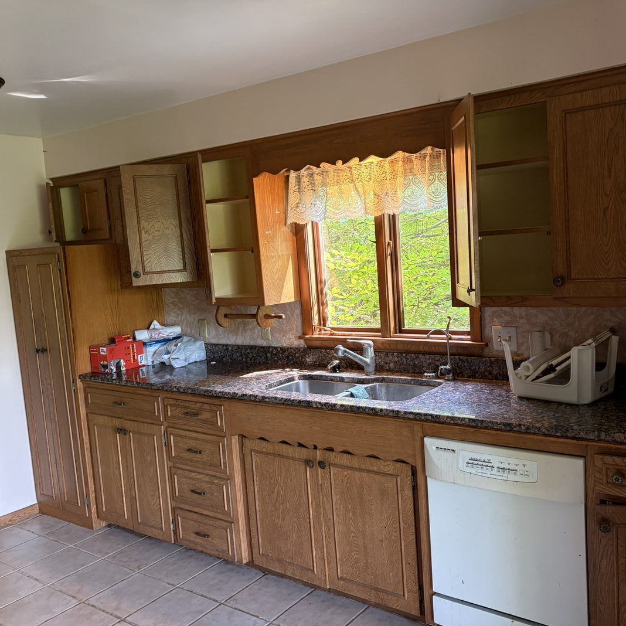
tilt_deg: -6.0
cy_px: 314
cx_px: 372
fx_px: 634
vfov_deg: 52.5
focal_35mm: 31
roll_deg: +2.6
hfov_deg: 52.2
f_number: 1.6
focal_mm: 5.96
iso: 160
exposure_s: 1/60
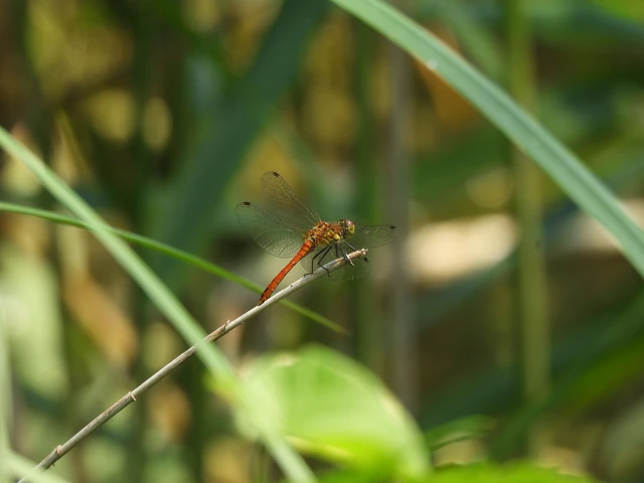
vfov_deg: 2.3
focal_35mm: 650
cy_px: 242
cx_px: 322
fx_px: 12093
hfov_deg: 3.1
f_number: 5.6
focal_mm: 116
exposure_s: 1/160
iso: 100
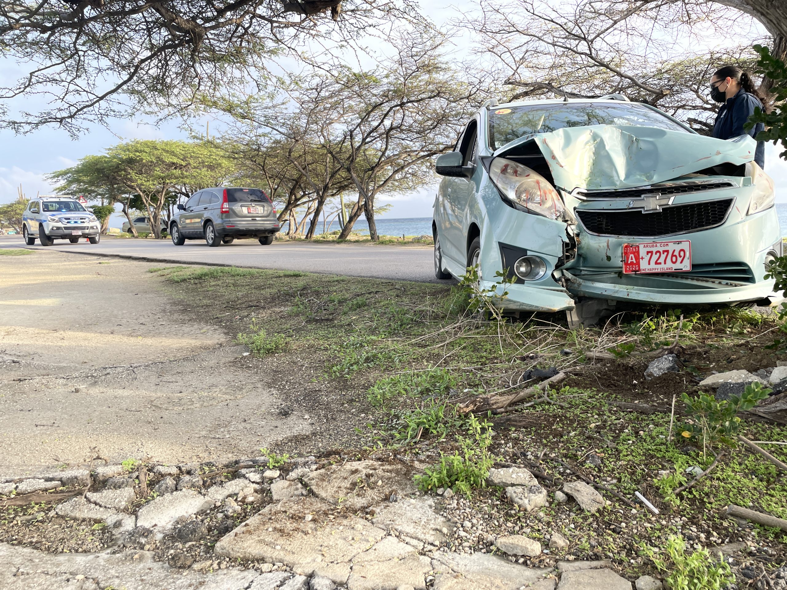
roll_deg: +2.4
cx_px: 394
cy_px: 295
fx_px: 591
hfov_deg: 67.3
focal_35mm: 26
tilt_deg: -6.6
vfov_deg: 53.1
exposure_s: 1/381
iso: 32
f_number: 1.6
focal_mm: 4.2
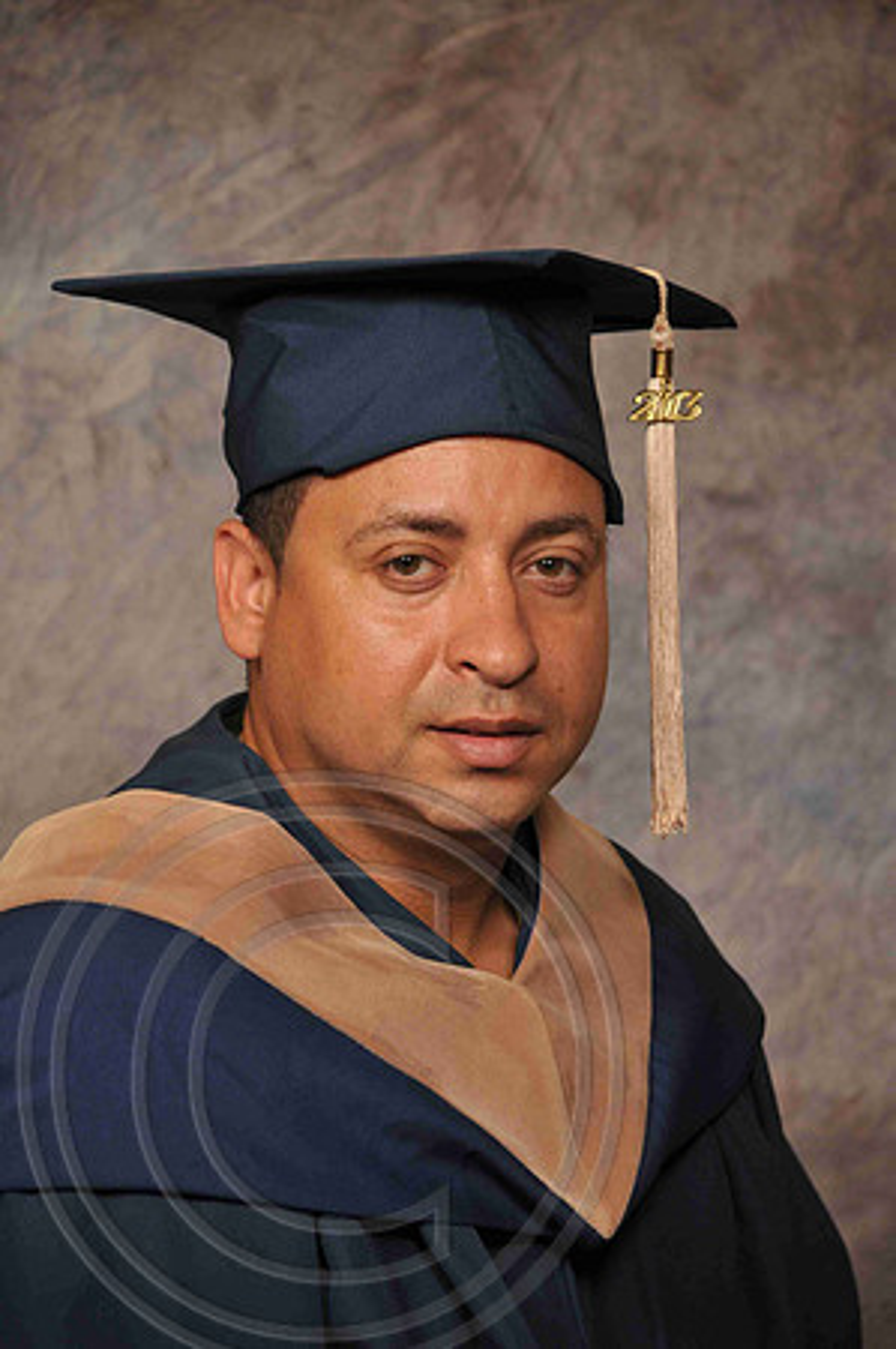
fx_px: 6735
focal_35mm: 180
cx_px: 448
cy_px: 674
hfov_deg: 7.6
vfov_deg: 11.4
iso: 200
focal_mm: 120
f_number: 5.6
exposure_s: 1/60
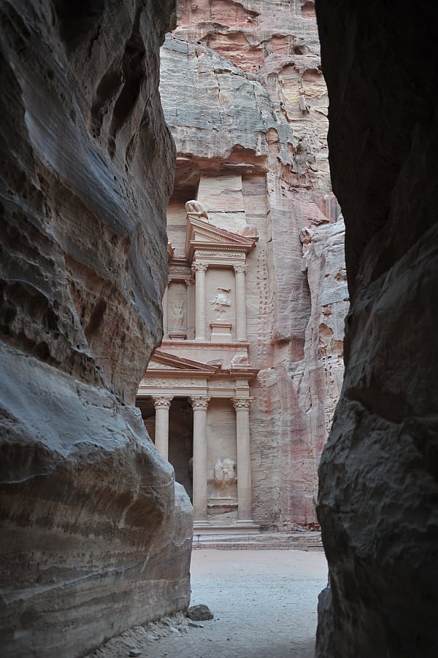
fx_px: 621
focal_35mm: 34
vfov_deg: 55.8
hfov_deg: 38.8
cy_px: 329
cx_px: 219
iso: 640
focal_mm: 34
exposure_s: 1/100
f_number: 2.8
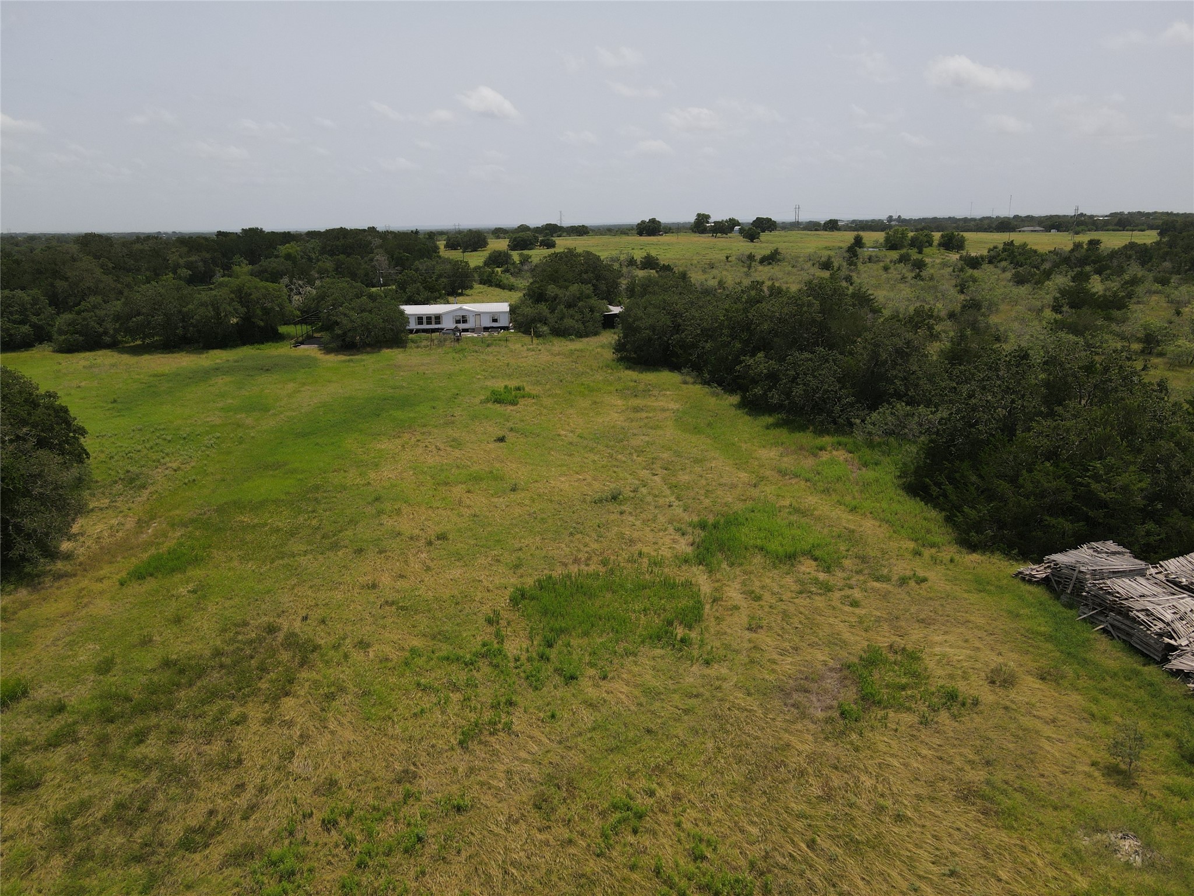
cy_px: 448
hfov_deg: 71.6
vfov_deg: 56.8
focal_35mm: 24
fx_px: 828
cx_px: 597
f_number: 2.8
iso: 110
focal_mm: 4.5
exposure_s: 1/1000
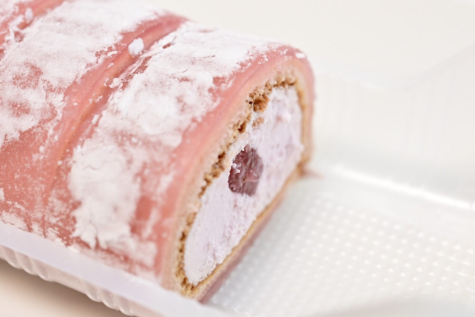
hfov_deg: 33.4
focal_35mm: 60
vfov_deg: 22.6
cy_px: 158
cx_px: 238
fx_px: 792
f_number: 8
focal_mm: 60
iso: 6400
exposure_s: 1/125
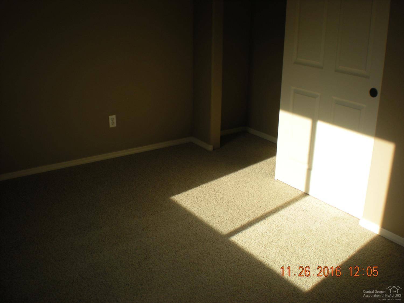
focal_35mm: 38
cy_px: 152
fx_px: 443
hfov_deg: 49.0
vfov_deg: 37.7
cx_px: 202
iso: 64
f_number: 4.6
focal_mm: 6.3
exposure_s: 1/174
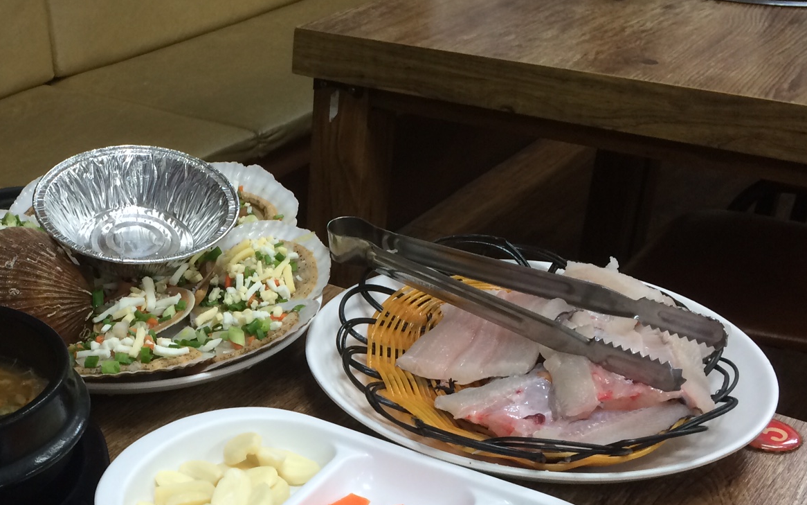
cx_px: 163
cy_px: 393
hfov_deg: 36.3
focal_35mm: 54
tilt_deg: -29.2
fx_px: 1188
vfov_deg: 23.7
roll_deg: +0.4
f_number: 2.2
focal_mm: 4.15
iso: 64
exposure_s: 1/30
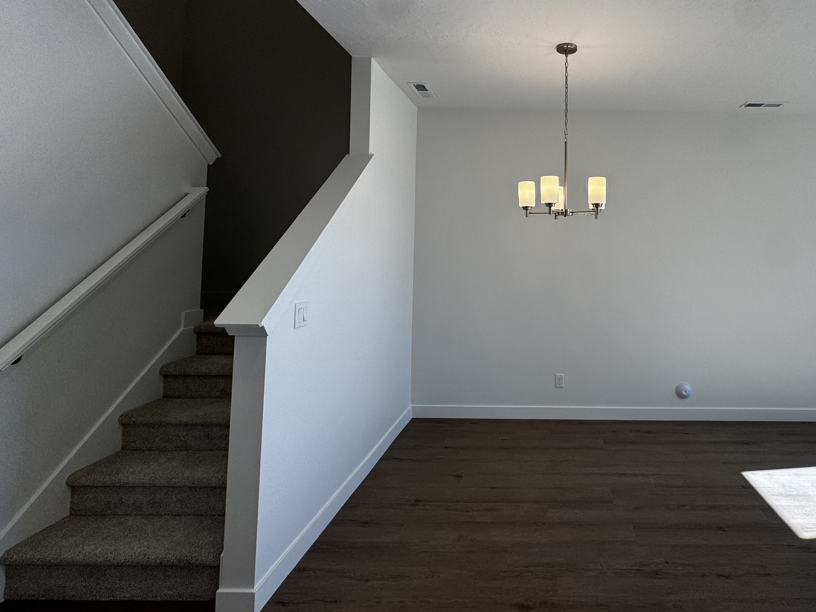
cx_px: 546
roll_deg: -0.1
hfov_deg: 81.7
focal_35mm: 19
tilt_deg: +2.6
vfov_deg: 67.7
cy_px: 232
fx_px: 448
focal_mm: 2.22
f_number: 2.2
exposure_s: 1/249
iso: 40
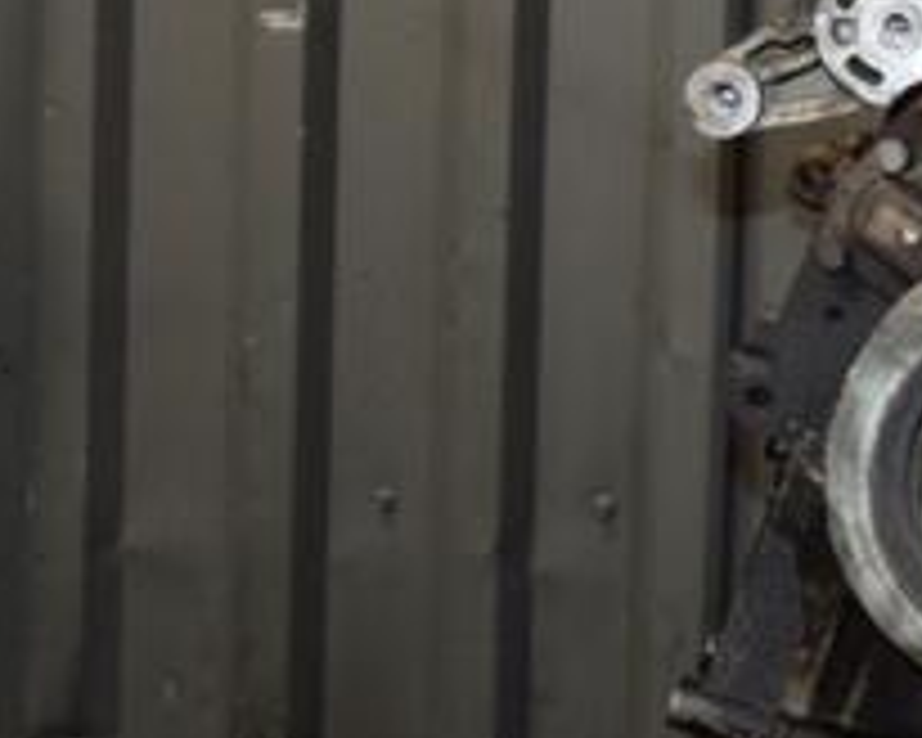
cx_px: 1106
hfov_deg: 18.4
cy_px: 14
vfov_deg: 15.3
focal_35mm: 99
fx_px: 2701
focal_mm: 24
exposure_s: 1/60
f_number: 5
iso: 800
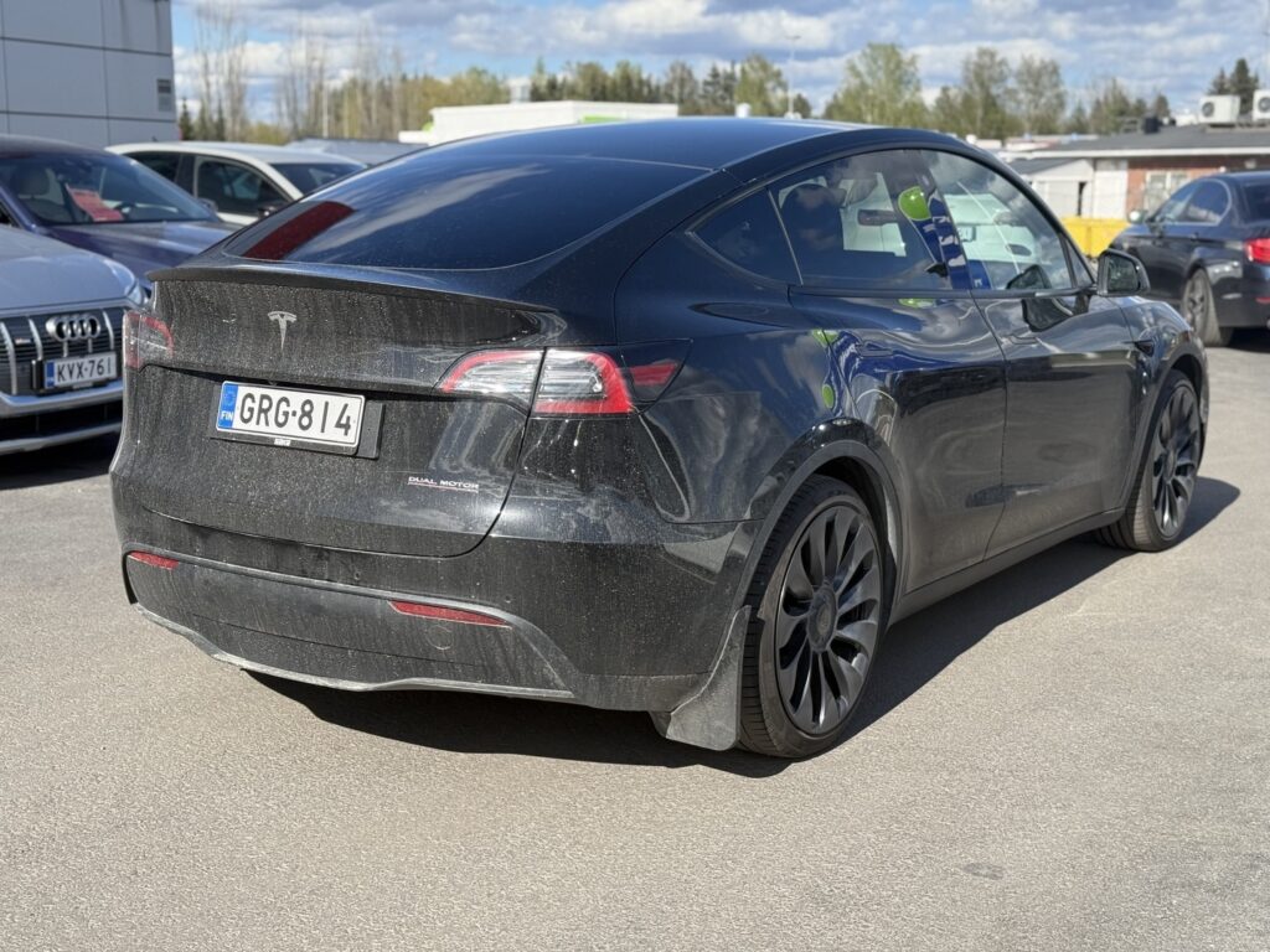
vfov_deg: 30.3
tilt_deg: -9.6
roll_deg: -0.3
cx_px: 635
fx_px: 1761
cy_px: 476
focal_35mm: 48
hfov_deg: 39.7
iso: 80
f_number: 1.78
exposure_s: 1/2976
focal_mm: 6.76
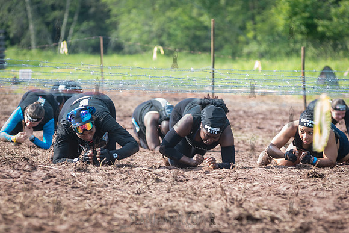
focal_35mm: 252
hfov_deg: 8.2
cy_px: 159
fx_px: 2443
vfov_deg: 5.5
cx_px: 194
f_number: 4.5
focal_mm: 185
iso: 250
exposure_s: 1/200
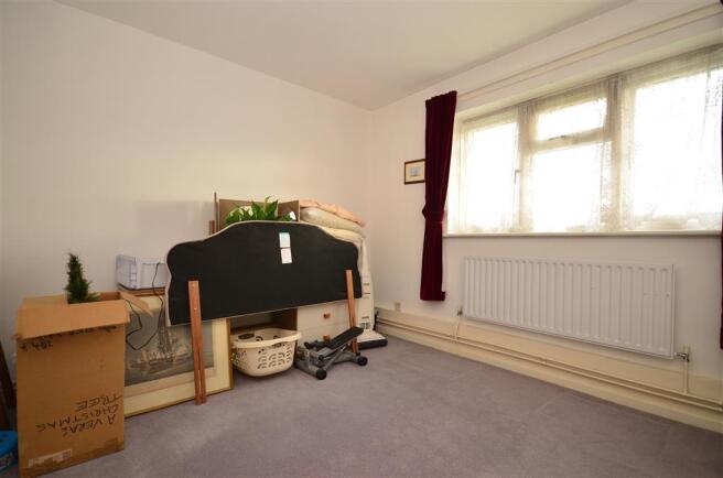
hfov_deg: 92.6
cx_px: 362
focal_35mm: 17
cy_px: 239
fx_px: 346
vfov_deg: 69.4
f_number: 5
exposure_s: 1/8
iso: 200
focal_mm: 11.5
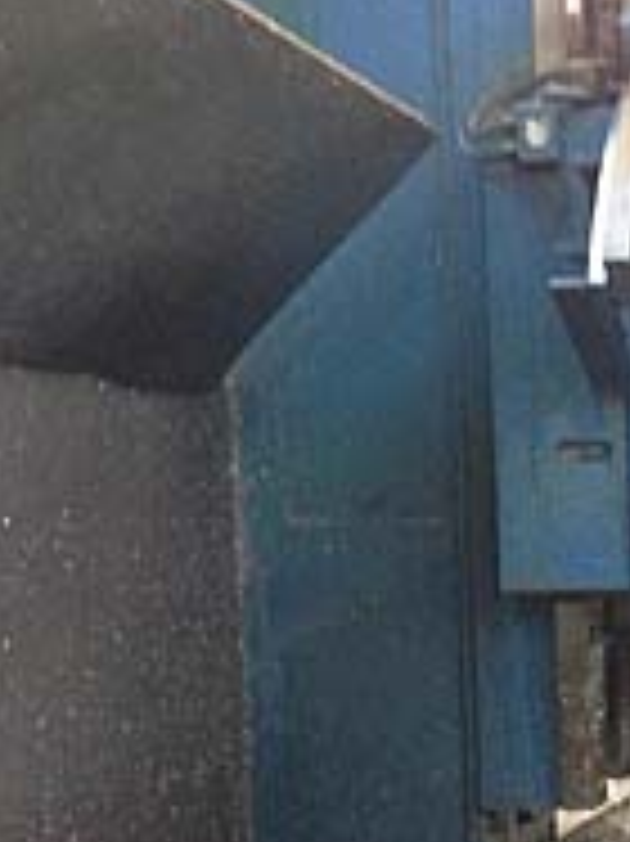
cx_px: 801
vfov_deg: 18.1
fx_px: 2575
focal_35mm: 106
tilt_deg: -7.3
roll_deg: +0.9
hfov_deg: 13.5
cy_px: 847
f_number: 2.4
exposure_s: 1/20
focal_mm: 4.12
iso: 250
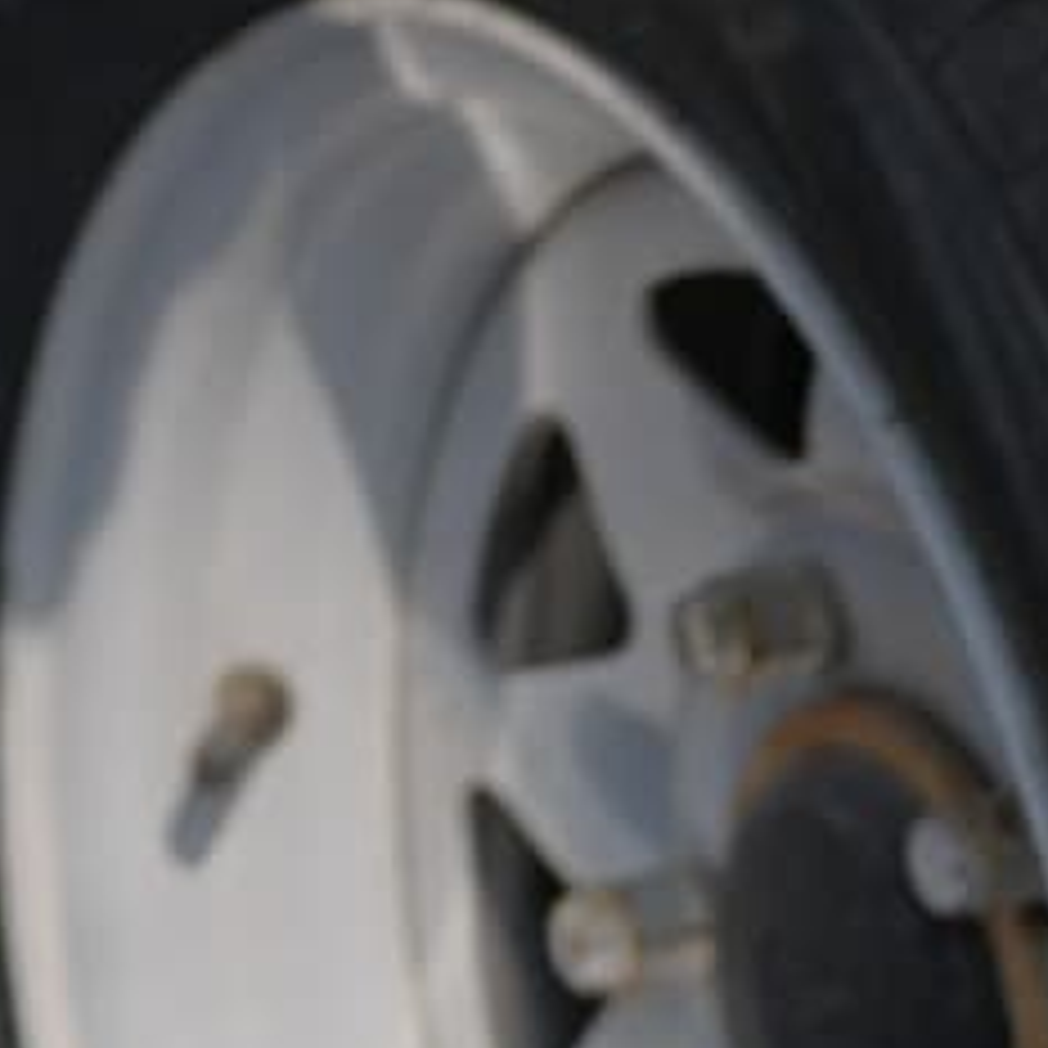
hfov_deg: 3.1
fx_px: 19353
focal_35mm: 565
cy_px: -2834
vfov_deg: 3.0
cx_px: -904
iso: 72
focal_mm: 86
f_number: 4
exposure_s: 1/1000
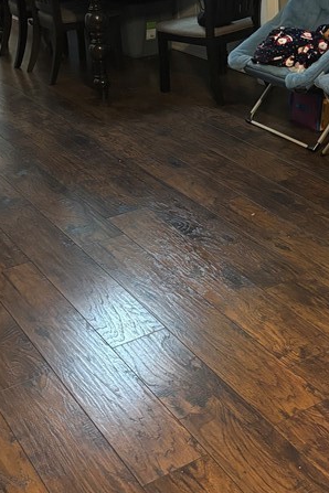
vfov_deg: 30.7
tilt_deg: -12.7
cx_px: 243
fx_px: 850
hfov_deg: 21.7
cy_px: 34
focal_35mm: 62
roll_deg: +2.2
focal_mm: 5.96
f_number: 1.6
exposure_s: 1/30
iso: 500
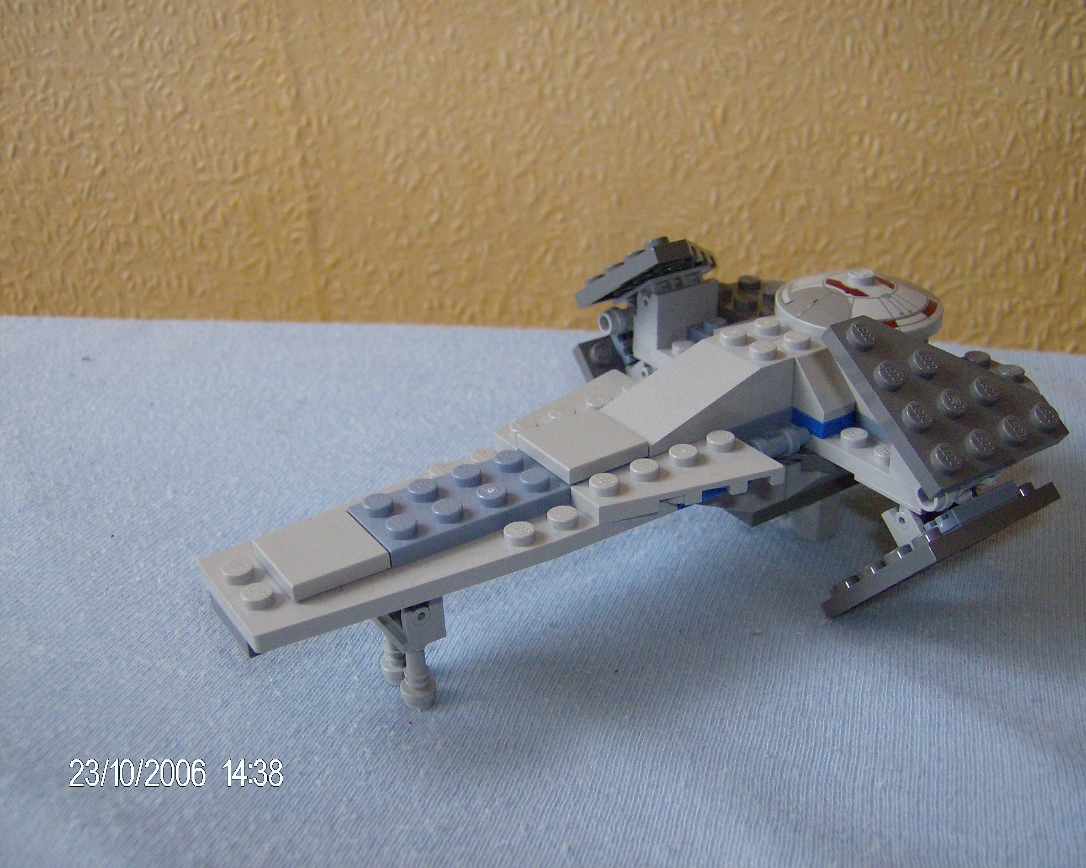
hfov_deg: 47.9
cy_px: 435
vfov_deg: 39.2
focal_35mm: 38
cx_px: 587
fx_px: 1221
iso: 200
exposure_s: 1/60
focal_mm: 6
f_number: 2.8
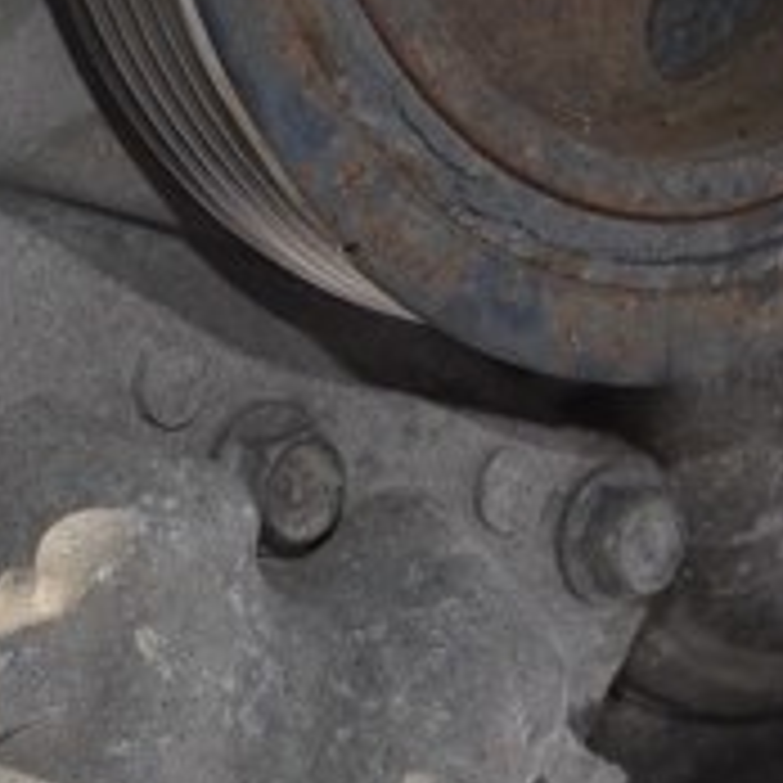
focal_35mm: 159
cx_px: 158
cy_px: 688
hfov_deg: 11.0
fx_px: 4069
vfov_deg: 10.9
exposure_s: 1/200
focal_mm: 34
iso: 100
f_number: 9
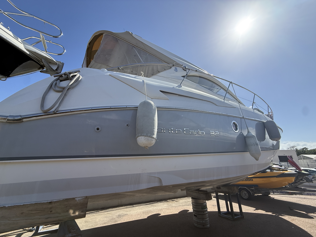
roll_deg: -1.9
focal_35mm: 14
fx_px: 128
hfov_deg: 102.1
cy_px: 118
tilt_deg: +20.4
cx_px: 158
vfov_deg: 85.7
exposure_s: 1/2024
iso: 80
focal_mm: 2.22
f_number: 2.2
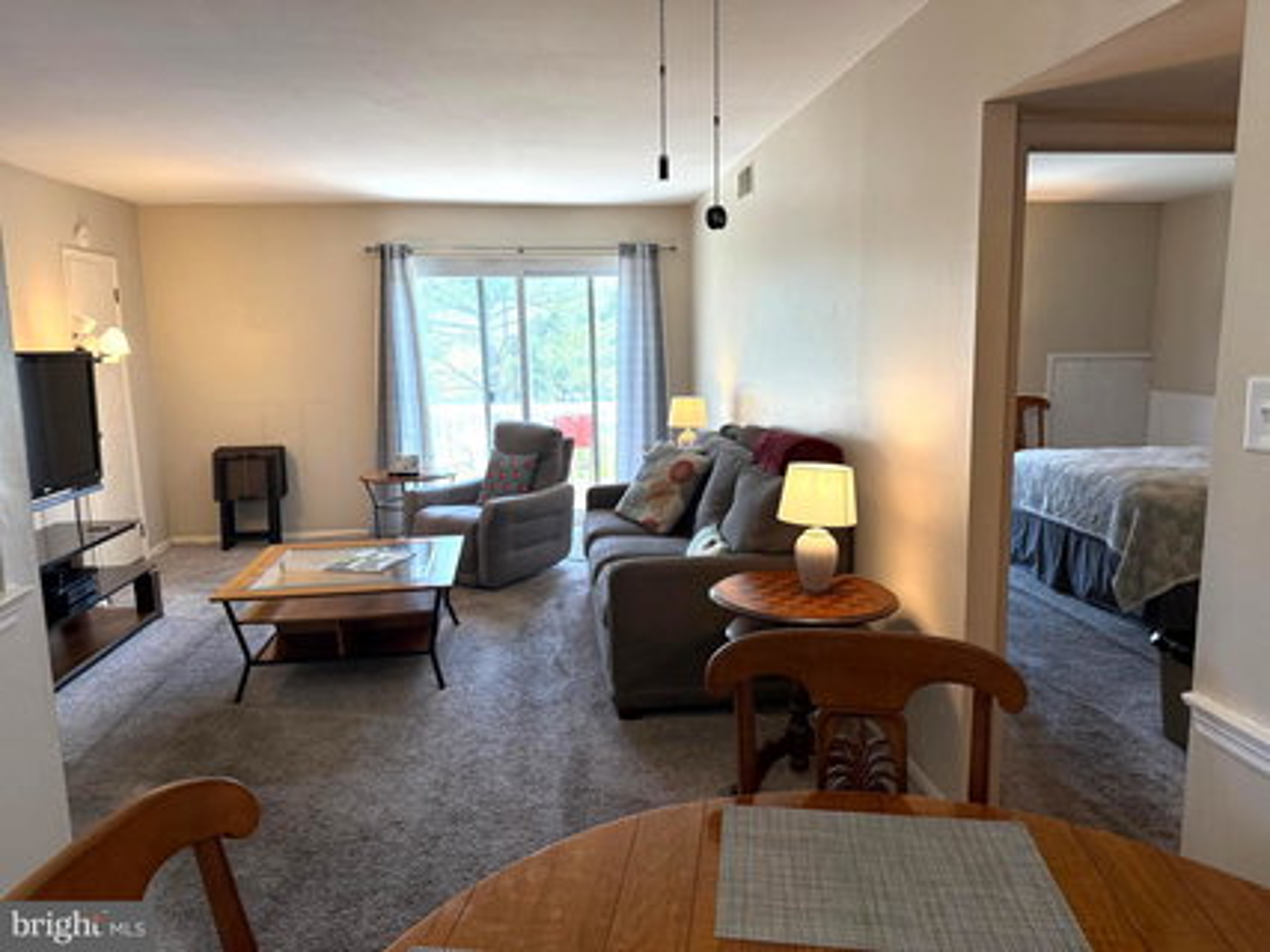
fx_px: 880
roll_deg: +0.5
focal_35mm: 24
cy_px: 476
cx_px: 635
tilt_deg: -8.5
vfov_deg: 56.8
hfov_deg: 71.6
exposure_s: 1/237
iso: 200
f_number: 1.78
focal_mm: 6.76
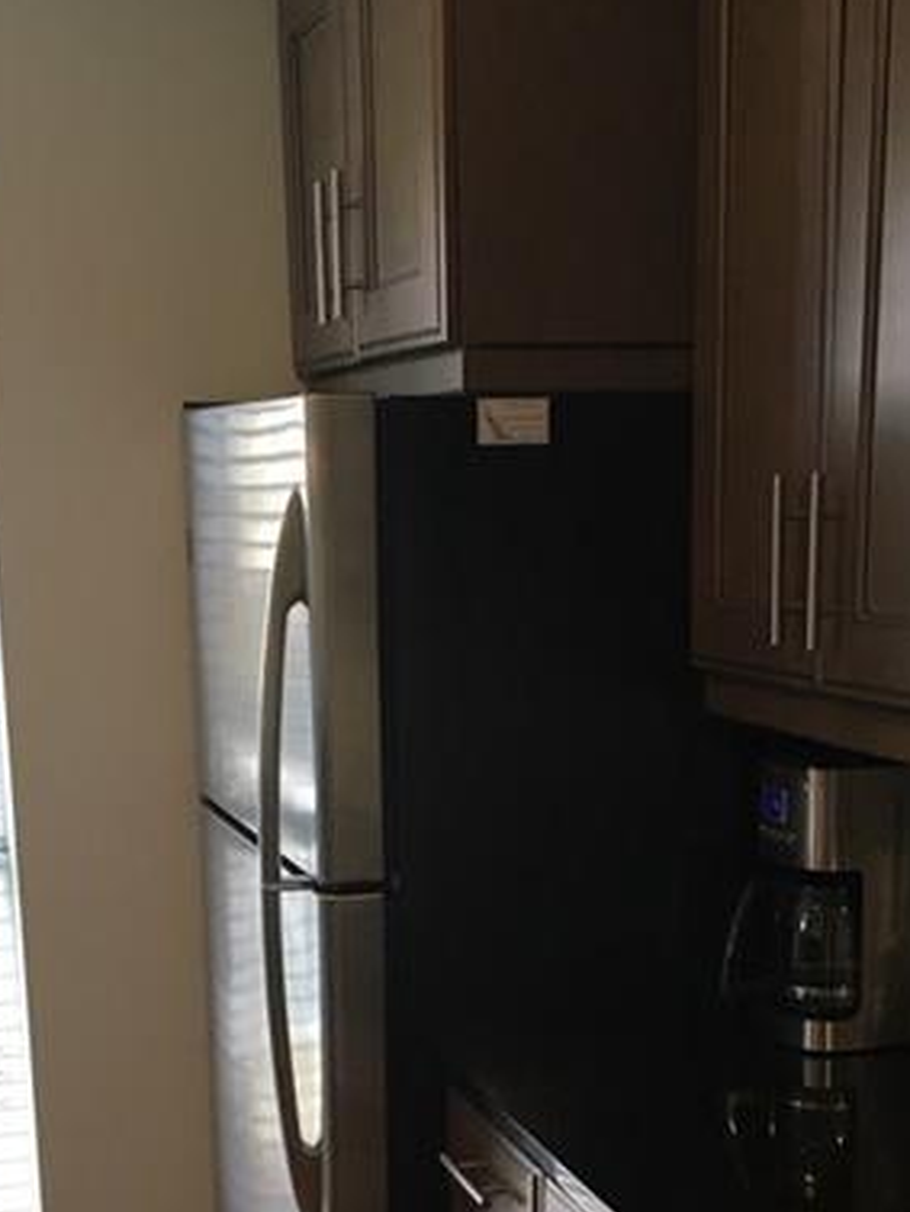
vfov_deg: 31.4
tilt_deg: -15.5
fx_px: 2067
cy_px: 1061
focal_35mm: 59
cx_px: 466
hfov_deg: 24.8
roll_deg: -0.1
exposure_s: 1/30
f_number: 2.2
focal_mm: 4.15
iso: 32
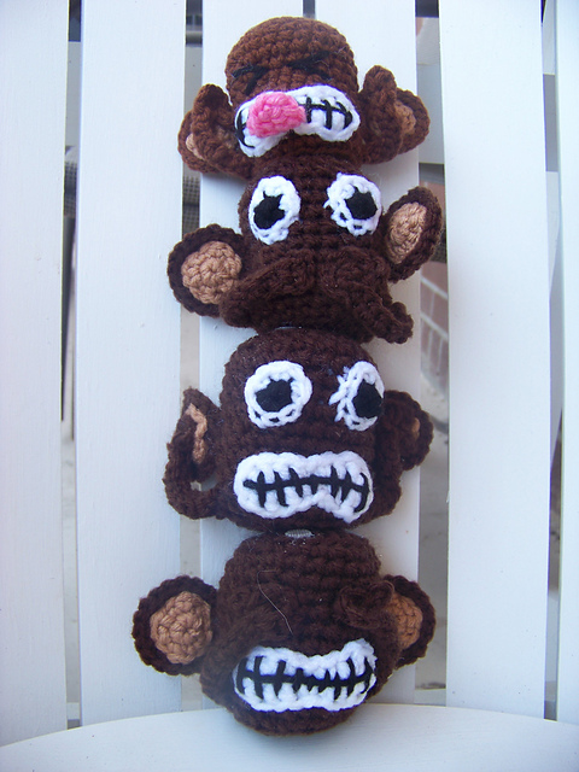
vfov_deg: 51.4
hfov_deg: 39.7
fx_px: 803
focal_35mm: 36
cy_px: 386
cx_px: 290
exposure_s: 1/50
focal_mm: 5.85
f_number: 2.8
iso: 64
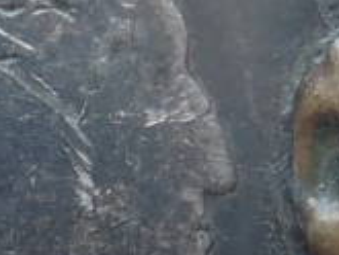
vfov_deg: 16.2
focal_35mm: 91
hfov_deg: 20.9
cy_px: 148
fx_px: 892
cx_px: 14
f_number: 3.3
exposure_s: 1/30
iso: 320
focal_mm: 4.5
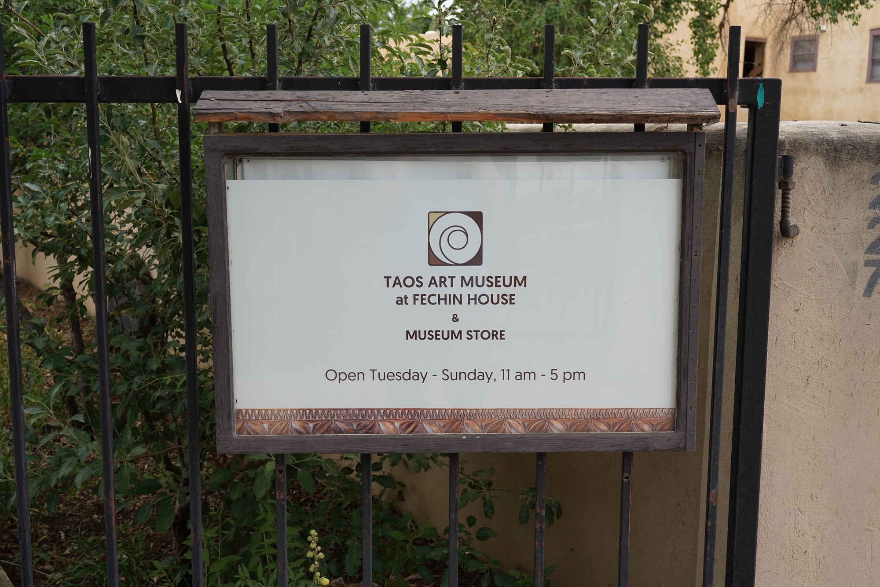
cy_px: 294
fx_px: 1051
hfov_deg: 45.4
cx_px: 440
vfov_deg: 31.2
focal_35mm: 43
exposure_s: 1/100
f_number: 9
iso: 400
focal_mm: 43
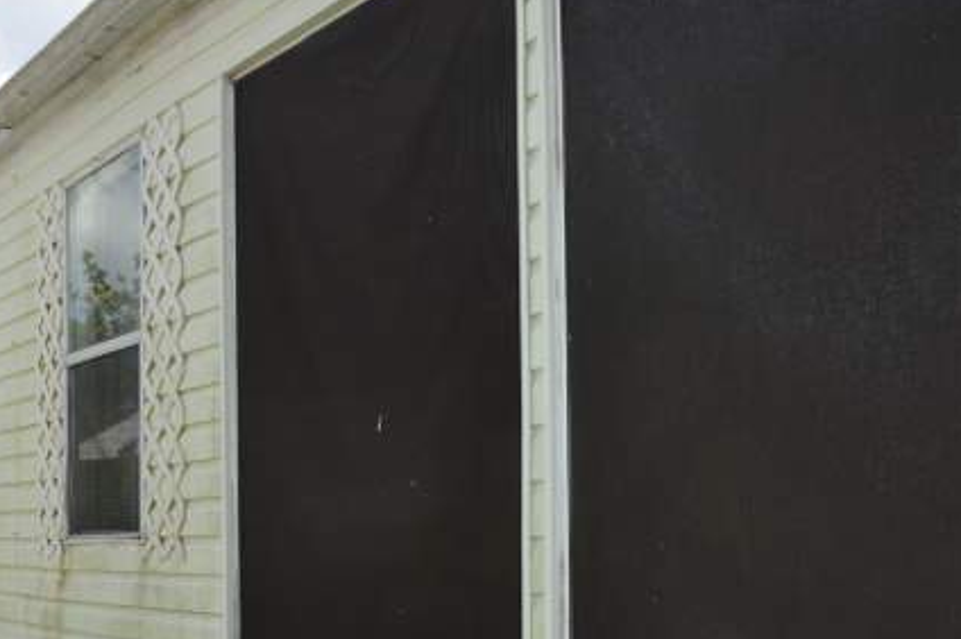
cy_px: 538
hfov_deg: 37.5
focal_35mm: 51
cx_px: 193
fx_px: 1360
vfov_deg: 25.8
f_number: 8
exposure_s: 1/200
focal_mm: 18
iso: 100
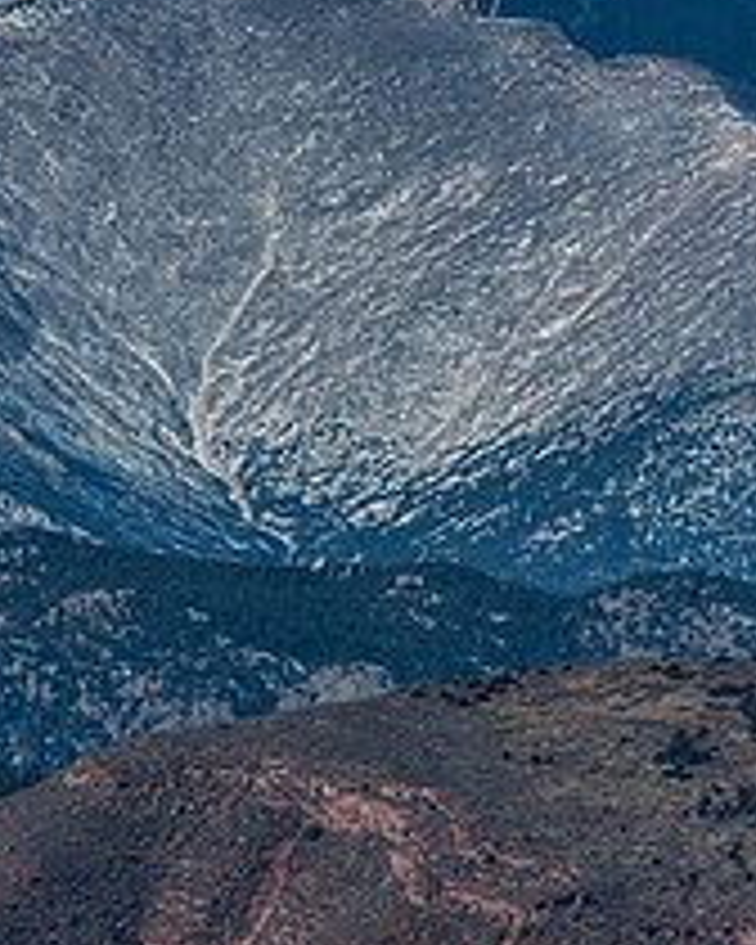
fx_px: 25339
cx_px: -117
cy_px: 295
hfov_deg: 1.7
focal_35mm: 906
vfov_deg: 2.1
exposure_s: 1/2000
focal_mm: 350
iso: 250
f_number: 9
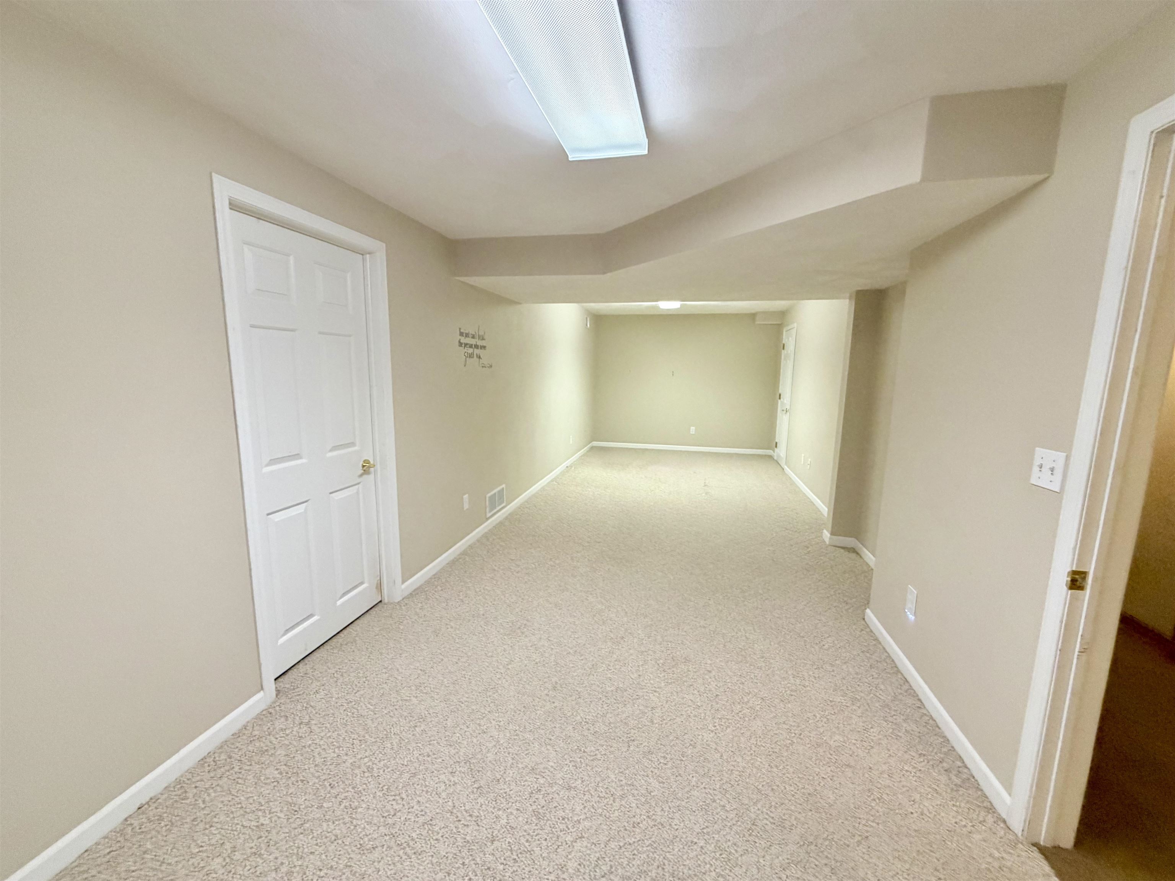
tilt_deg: -9.3
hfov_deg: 102.1
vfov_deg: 85.7
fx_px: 475
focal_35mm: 14
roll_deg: -0.7
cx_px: 588
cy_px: 440
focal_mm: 2.22
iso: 250
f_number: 2.2
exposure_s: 1/60
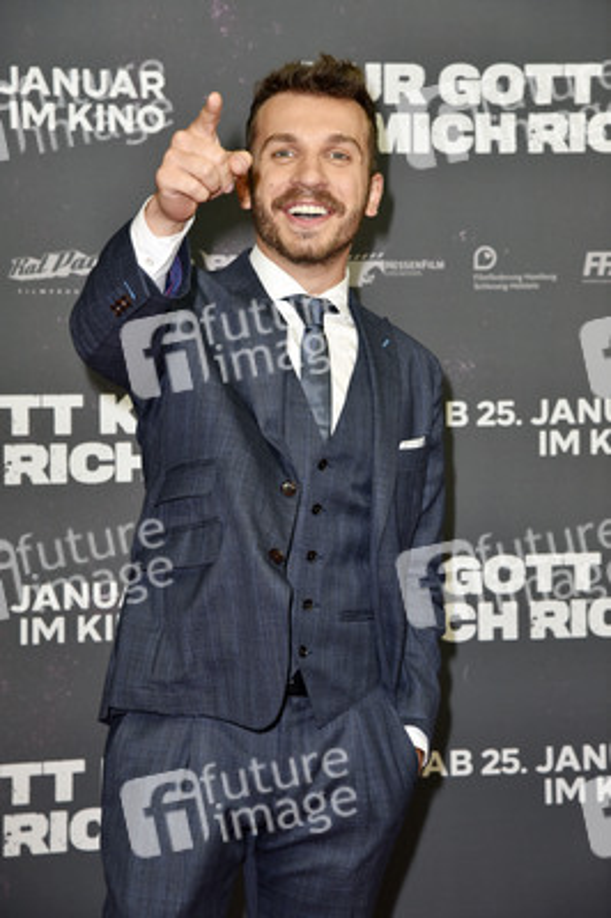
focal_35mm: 98
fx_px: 2499
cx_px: 306
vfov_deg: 20.8
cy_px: 459
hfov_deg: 13.9
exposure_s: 1/250
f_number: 6.3
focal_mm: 98
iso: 800
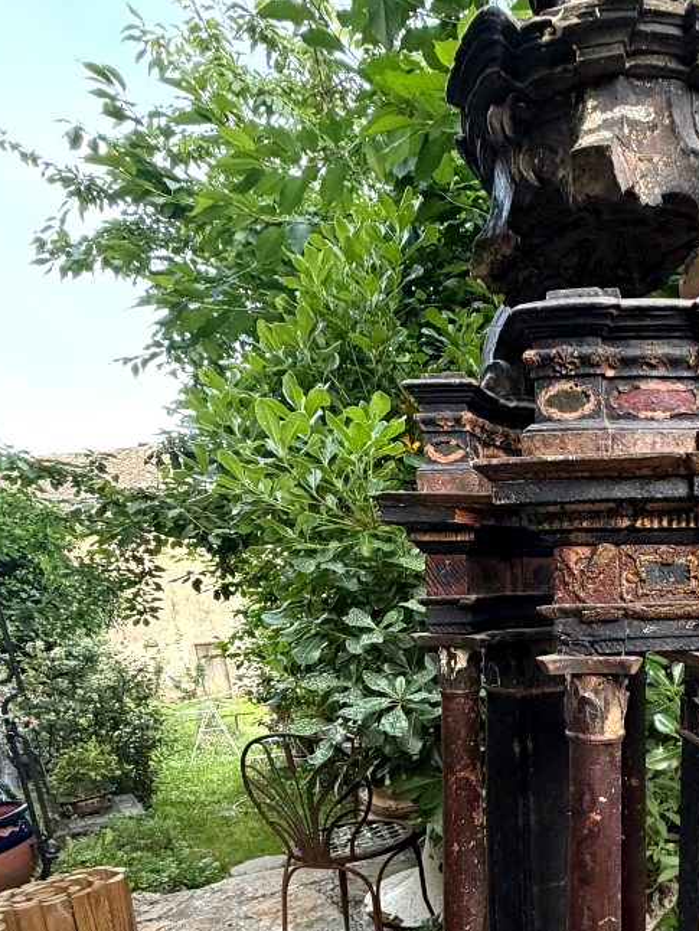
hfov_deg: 47.6
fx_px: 700
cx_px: 630
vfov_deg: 62.5
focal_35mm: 26
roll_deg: +3.4
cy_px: 722
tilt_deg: -12.1
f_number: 2.2
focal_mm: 2.22
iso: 320
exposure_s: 1/60
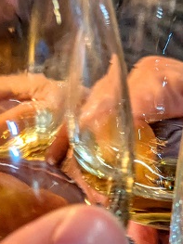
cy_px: 211
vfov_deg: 20.3
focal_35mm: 95
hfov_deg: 15.5
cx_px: 85
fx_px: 670
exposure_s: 1/33.3
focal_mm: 5.43
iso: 282
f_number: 1.89
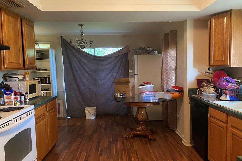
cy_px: 82
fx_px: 188
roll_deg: -0.2
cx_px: 125
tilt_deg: -5.7
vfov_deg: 46.4
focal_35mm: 28
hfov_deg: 65.5
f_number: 1.8
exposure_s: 1/30
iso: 640
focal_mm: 4.25
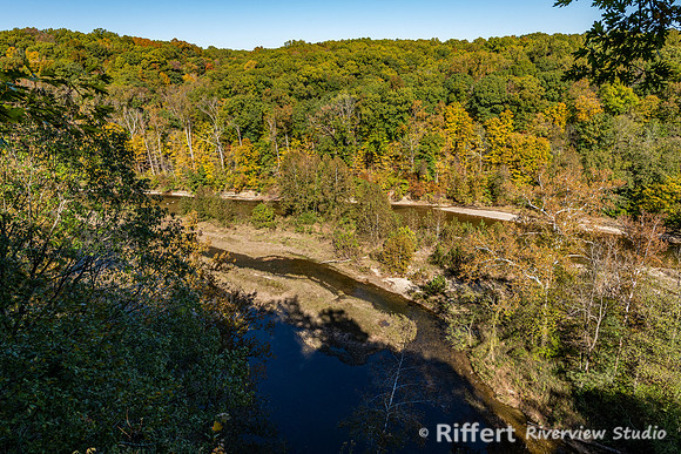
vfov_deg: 53.2
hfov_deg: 73.7
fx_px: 454
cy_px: 227
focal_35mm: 24
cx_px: 340
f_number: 8
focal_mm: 24
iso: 360
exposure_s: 1/200
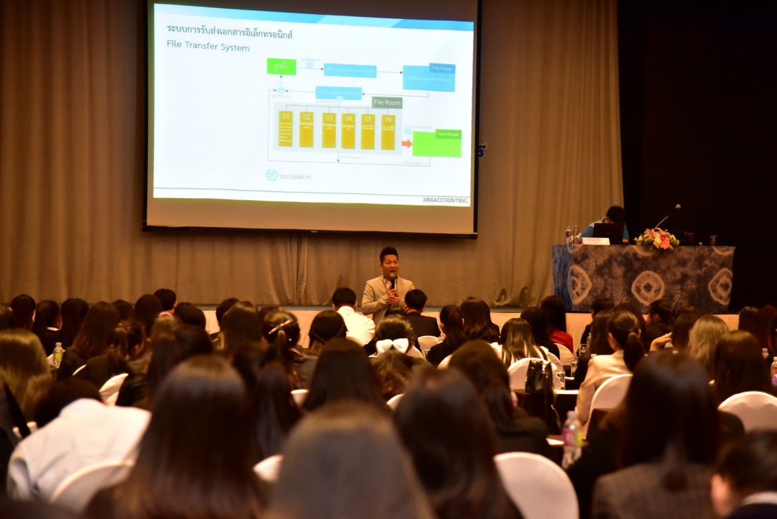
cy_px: 260
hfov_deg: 20.8
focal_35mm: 98
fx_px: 2116
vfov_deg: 14.0
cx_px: 388
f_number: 4
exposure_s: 1/200
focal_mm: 98
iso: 4500
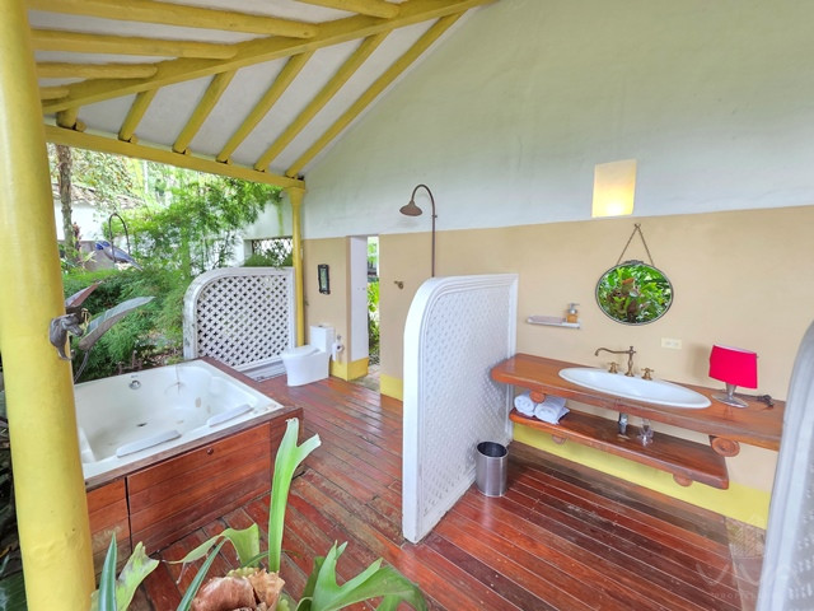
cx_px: 407
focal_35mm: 13
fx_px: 306
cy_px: 306
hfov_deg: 106.2
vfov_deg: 89.9
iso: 200
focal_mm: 2.2
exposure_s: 1/60
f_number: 1.9
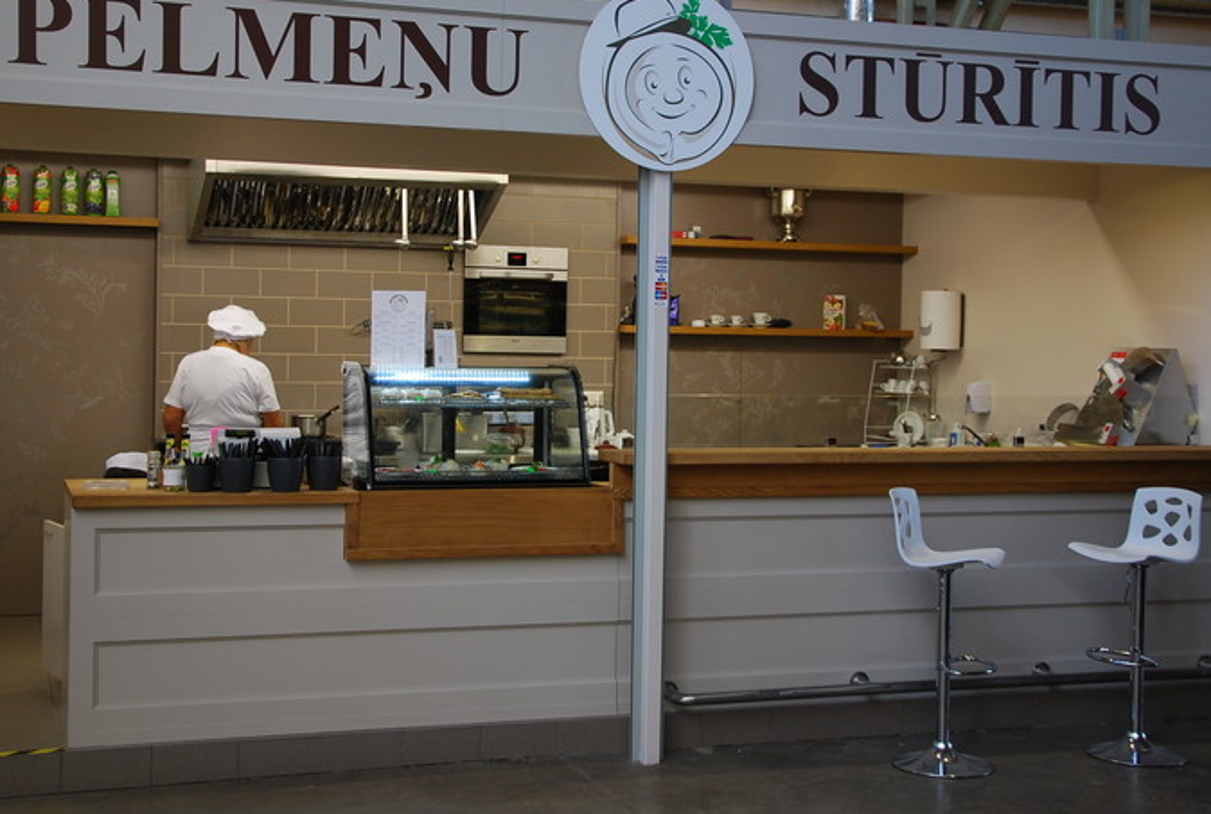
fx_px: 1720
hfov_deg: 38.8
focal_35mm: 51
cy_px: 376
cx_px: 569
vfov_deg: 26.6
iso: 360
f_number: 4.2
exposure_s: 1/60
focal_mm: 28
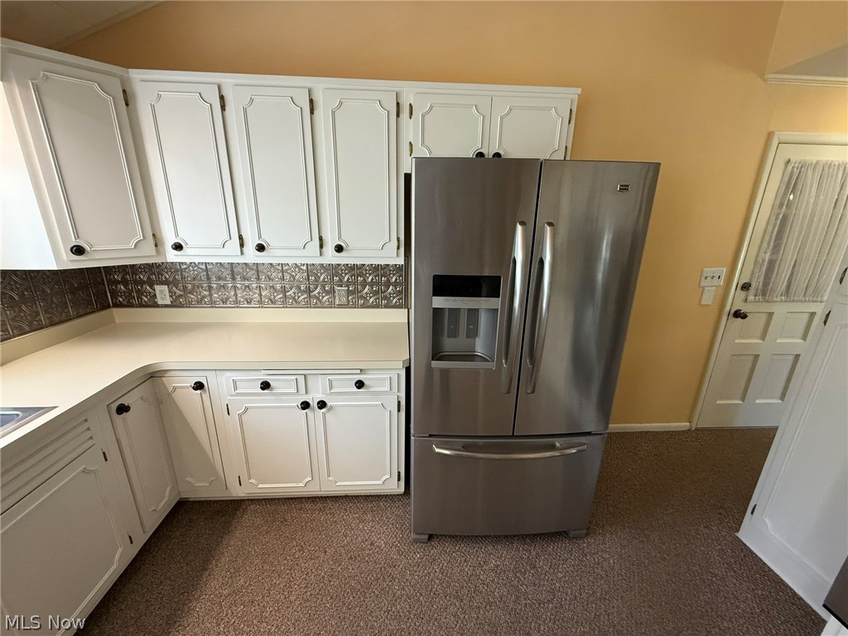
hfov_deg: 102.1
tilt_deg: -15.8
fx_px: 343
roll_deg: -1.1
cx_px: 424
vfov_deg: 85.7
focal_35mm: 14
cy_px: 318
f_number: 2.2
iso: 320
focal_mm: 2.22
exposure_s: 1/120
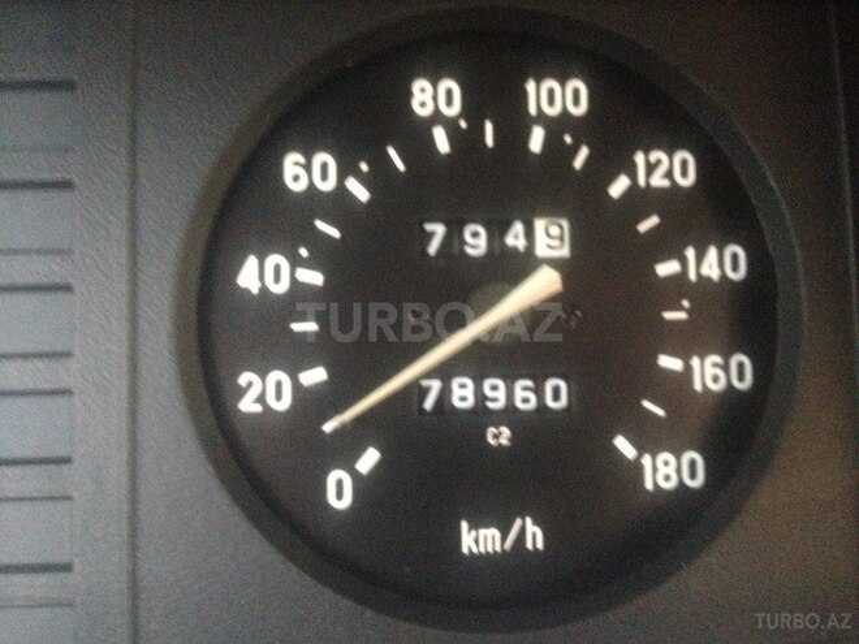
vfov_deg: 42.9
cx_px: 430
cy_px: 322
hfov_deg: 55.4
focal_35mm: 33
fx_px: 819
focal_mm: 4.12
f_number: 2.4
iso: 800
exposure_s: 1/15
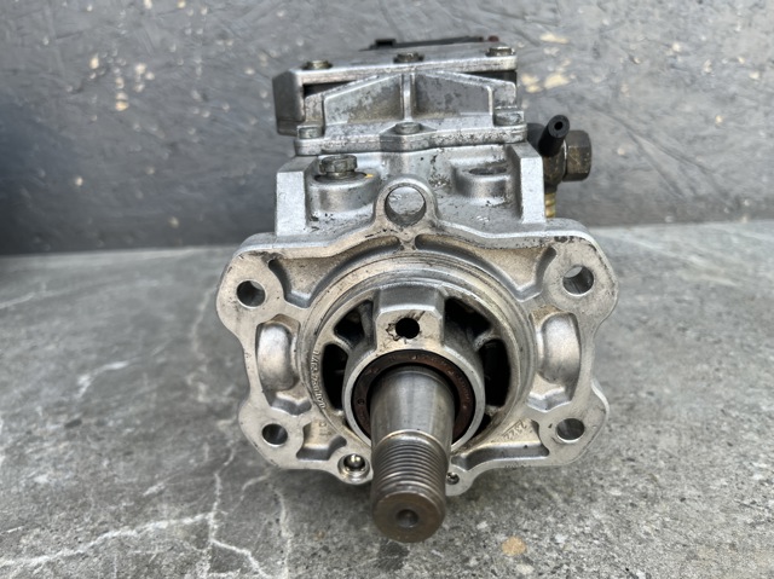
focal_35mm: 26
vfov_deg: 53.0
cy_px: 290
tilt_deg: -18.0
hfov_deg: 67.3
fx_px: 581
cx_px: 387
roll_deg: +2.8
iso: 32
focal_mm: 5.1
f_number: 1.6
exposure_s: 1/122
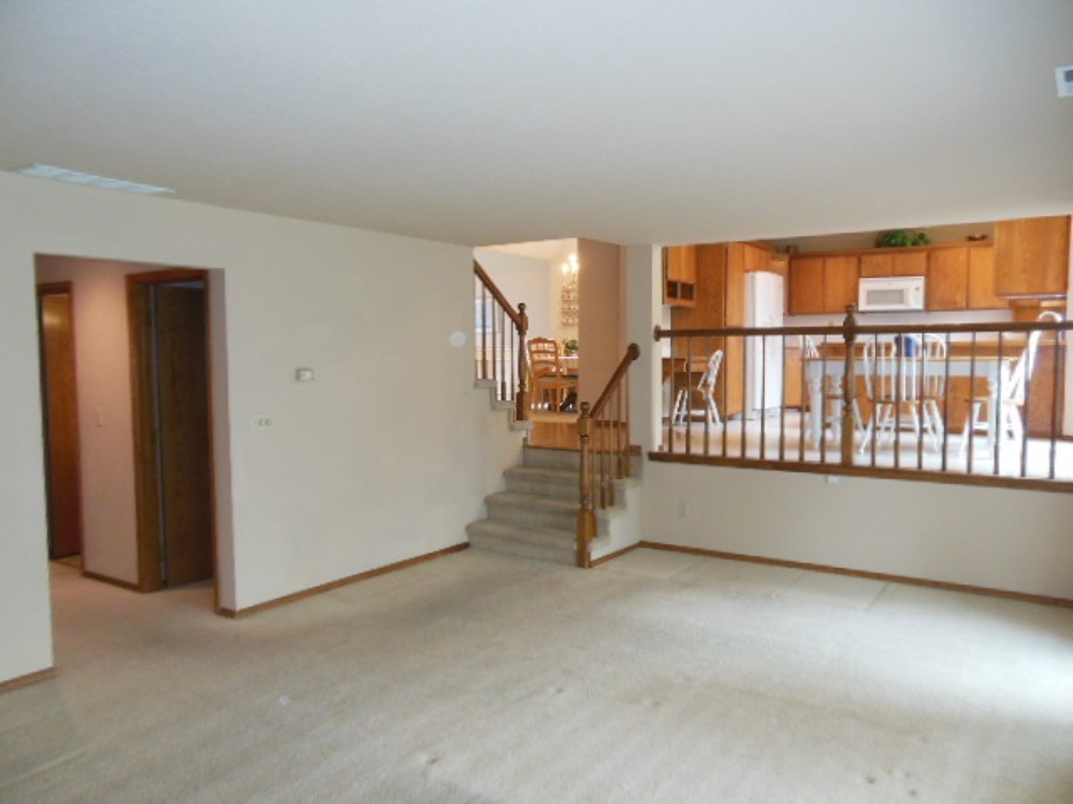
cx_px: 536
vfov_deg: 54.9
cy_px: 402
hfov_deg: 69.4
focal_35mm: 25
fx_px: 775
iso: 320
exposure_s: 1/30
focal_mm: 4.5
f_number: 3.2
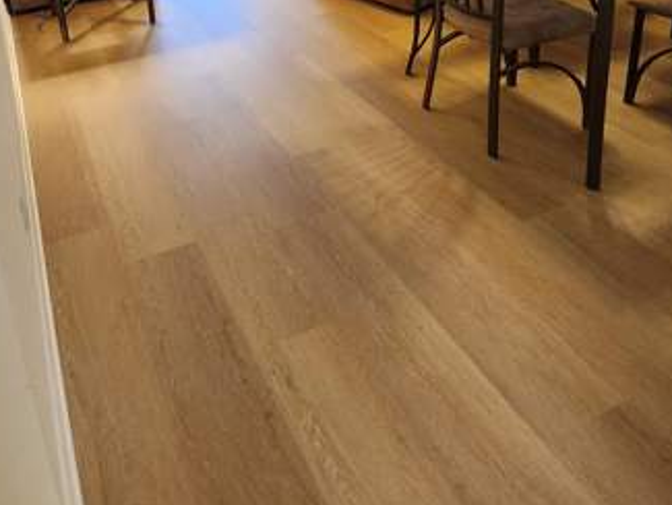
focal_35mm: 32
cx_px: 273
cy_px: -10
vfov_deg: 38.7
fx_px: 621
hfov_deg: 56.4
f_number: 2.2
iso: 200
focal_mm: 1.74
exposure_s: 1/60
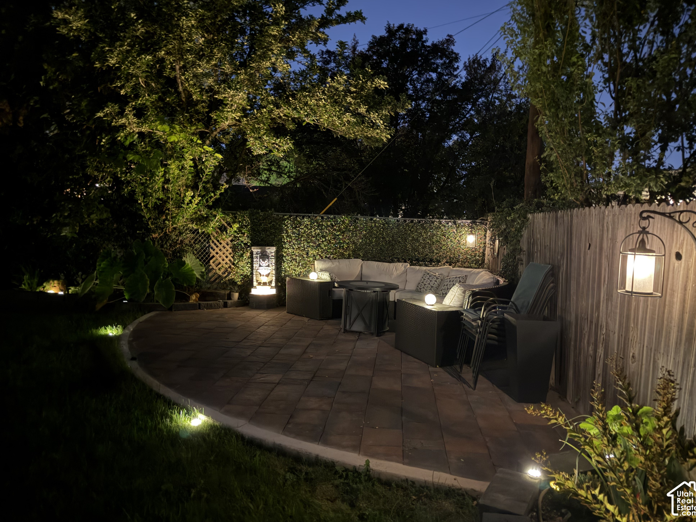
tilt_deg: -3.3
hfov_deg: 69.4
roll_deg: -2.1
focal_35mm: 25
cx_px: 351
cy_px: 252
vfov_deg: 54.9
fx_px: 503
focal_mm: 6.76
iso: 4000
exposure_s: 1/2
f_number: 1.78
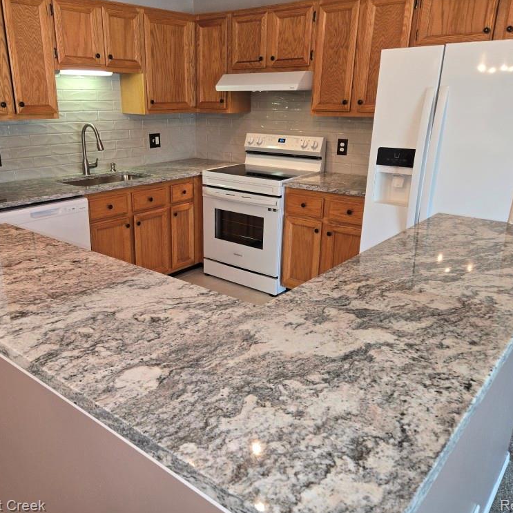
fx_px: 469
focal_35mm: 28
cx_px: 217
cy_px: 251
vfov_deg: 57.3
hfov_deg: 57.0
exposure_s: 1/40
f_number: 1.8
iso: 100
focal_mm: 5.4
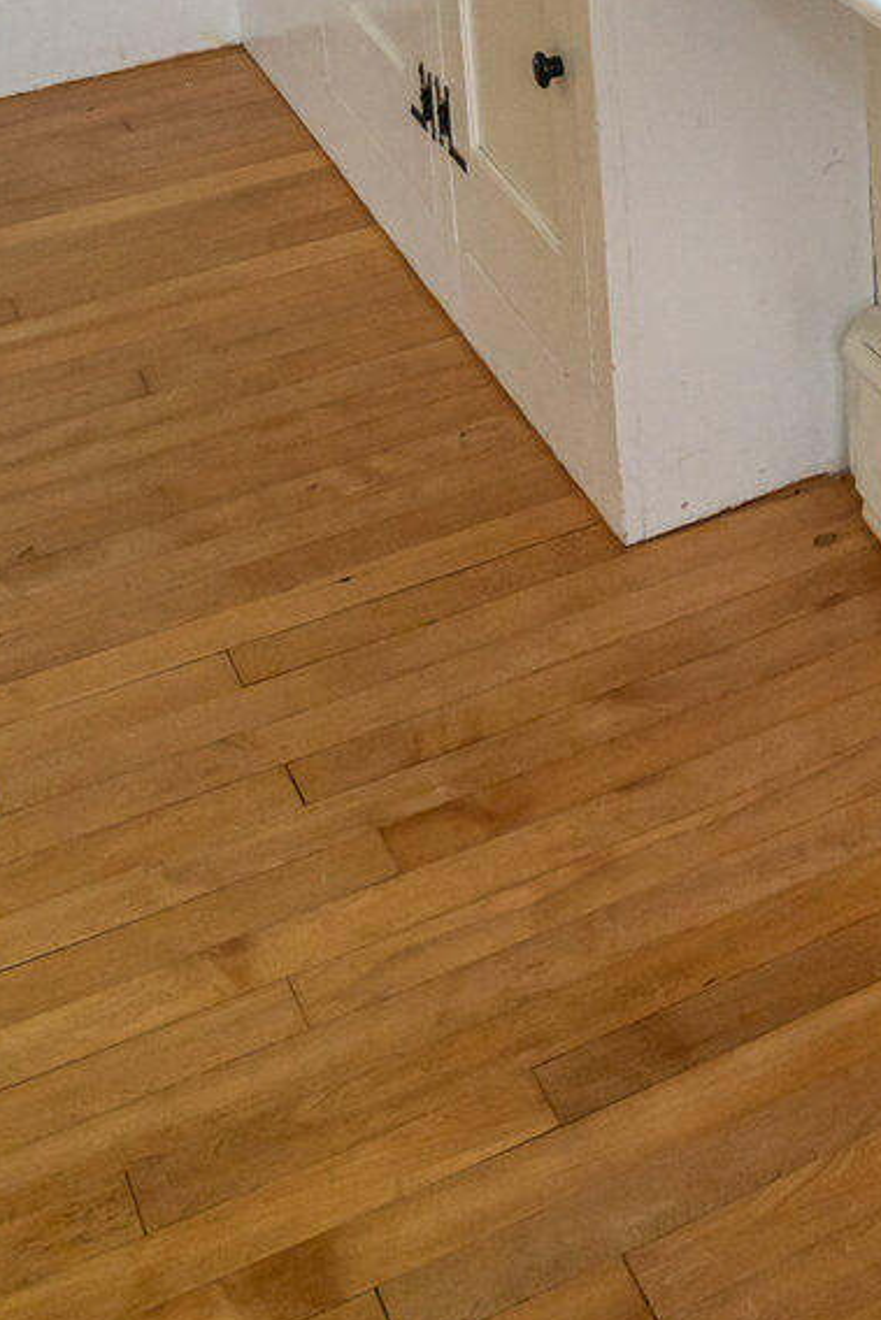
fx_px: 2678
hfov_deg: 17.8
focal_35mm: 73
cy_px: -467
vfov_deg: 23.8
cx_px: 1052
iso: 1600
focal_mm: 24
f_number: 5.6
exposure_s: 1/200
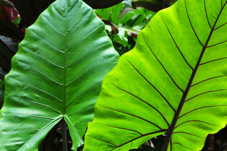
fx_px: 422
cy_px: 71
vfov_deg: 20.3
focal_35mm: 67
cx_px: 140
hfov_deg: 30.0
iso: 200
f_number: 9
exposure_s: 1/125
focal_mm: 32
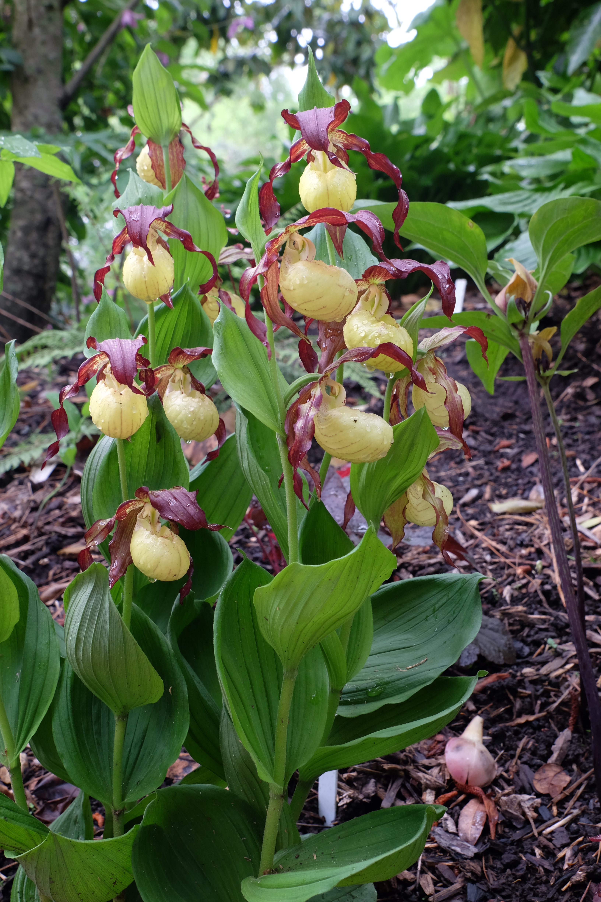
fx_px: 1152
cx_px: 300
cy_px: 451
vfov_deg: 42.7
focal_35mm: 46
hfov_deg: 29.2
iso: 800
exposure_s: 1/5.3
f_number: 10
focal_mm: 30.9
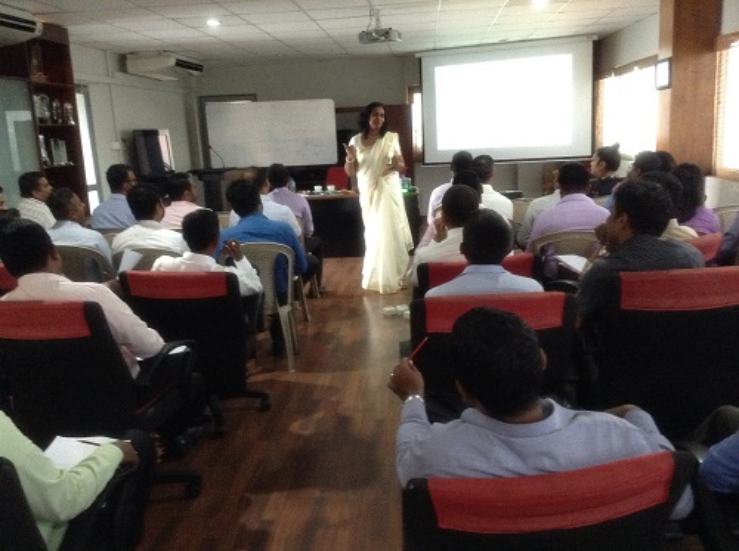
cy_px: 276
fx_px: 703
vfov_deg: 42.8
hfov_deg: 55.4
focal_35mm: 33
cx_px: 370
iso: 400
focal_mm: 3.3
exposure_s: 1/15
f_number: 2.4
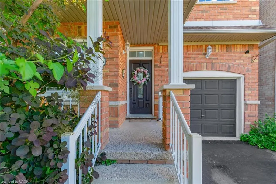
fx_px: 115
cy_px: 92
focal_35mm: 15
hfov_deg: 100.4
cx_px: 138
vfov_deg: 77.3
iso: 250
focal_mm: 10
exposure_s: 1/25
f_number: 9
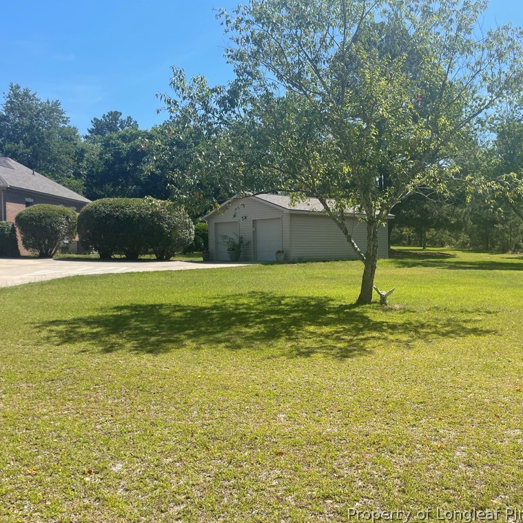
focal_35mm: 31
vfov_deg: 52.5
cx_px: 329
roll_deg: +0.8
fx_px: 530
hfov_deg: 51.9
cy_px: 260
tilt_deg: +0.1
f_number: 1.6
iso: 32
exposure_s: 1/2618
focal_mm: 4.2
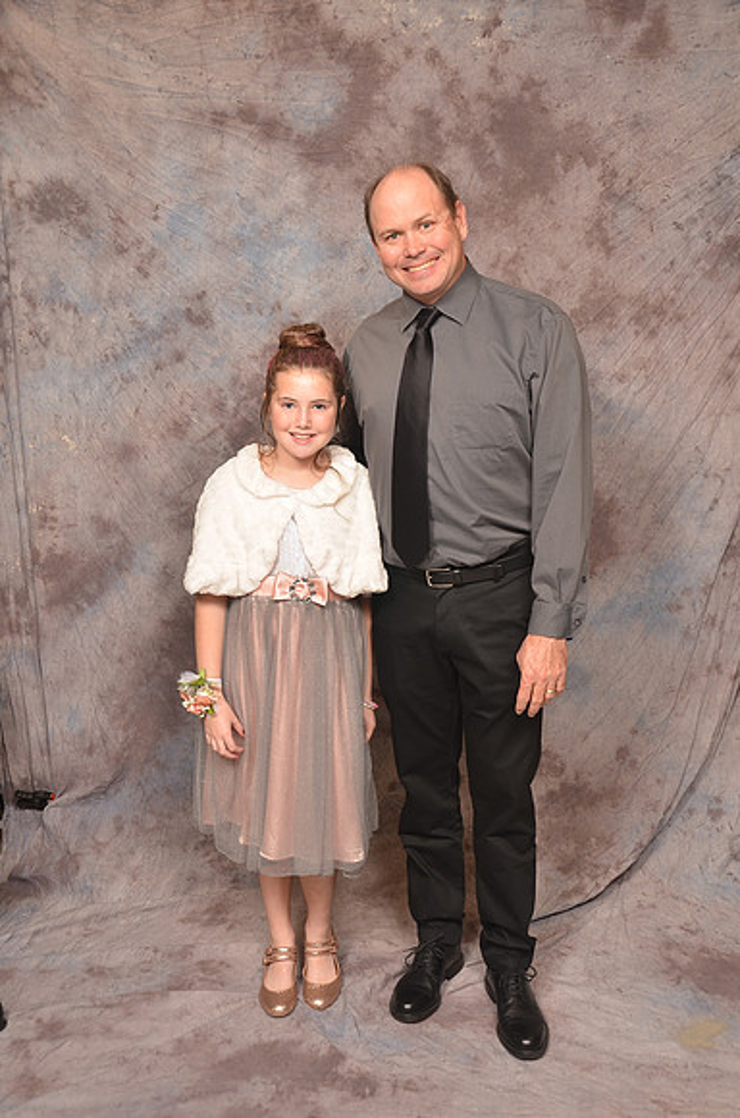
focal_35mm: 36
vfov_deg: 53.2
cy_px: 559
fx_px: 1115
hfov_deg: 36.7
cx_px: 370
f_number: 5.6
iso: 200
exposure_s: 1/60
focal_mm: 24
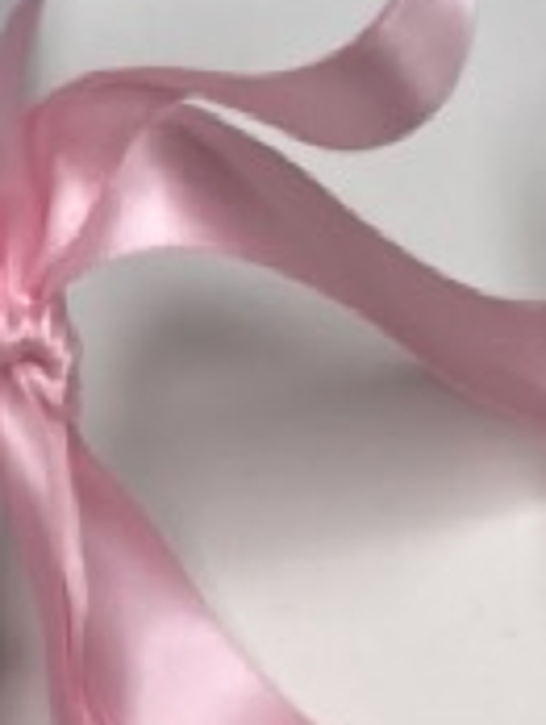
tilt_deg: -87.0
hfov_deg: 7.4
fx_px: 4007
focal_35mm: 191
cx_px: 1184
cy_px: 2538
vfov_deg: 8.0
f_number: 1.6
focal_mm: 4.2
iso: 32
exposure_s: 1/140
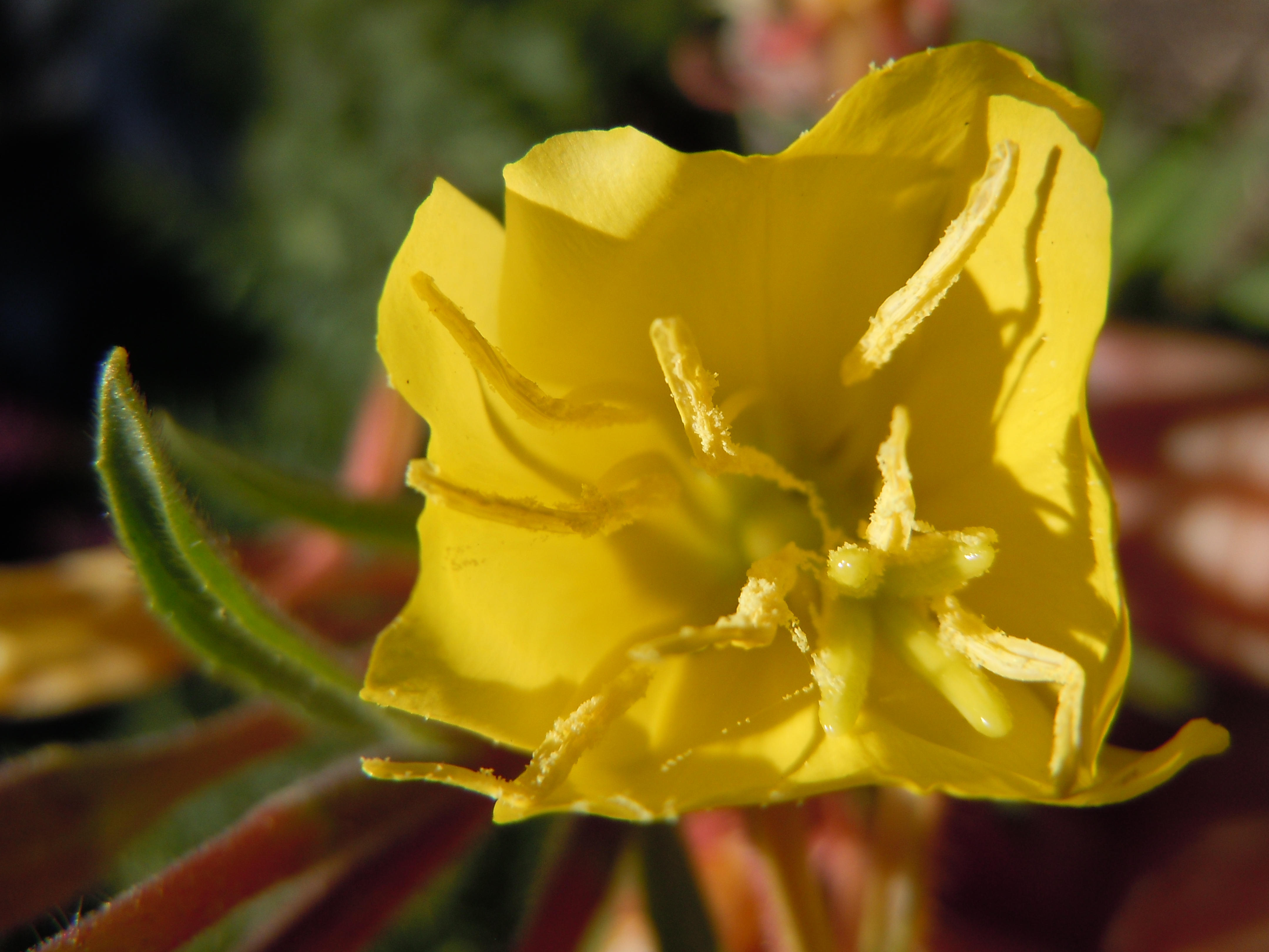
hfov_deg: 60.0
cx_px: 634
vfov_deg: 46.8
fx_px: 1100
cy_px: 476
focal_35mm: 30
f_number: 7
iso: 100
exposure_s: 1/400
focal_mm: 5.4
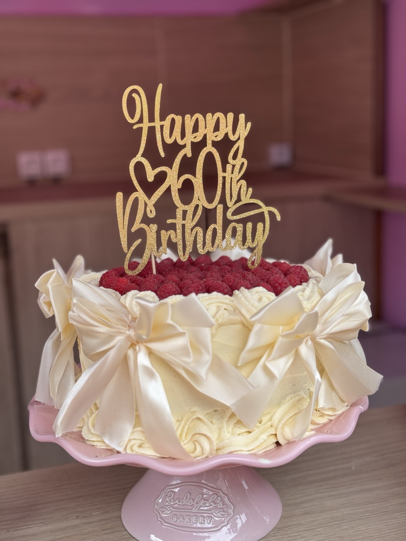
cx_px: 203
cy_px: 270
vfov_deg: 39.7
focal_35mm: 48
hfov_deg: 30.3
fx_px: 751
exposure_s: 1/178
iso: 64
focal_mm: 6.76
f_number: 1.78
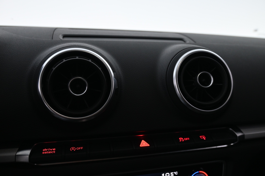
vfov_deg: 41.7
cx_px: 132
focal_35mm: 32
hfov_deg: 59.5
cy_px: 88
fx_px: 232
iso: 1000
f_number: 4
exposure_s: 1/30
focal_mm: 21
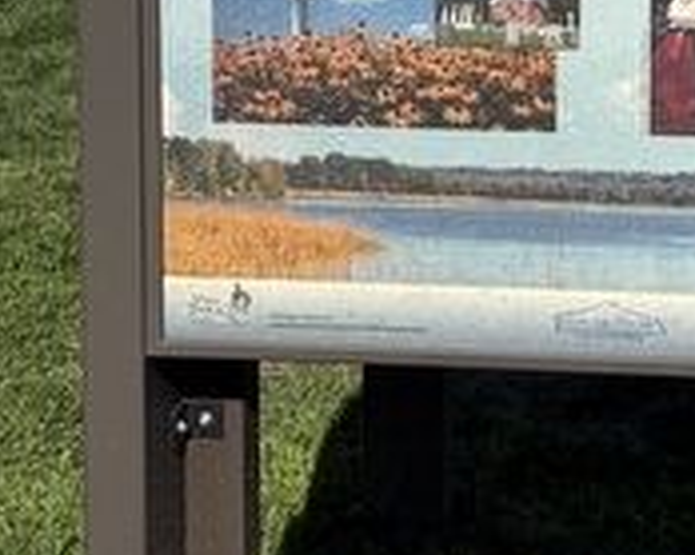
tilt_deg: -6.5
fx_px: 2220
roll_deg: -1.5
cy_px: -172
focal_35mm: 108
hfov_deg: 17.6
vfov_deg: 13.7
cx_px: 603
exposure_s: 1/7353
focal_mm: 6.76
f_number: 1.78
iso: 80
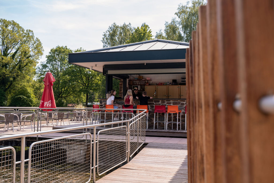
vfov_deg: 35.1
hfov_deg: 50.7
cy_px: 92
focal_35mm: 38
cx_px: 137
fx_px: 289
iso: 400
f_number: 4.5
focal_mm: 38
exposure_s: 1/800
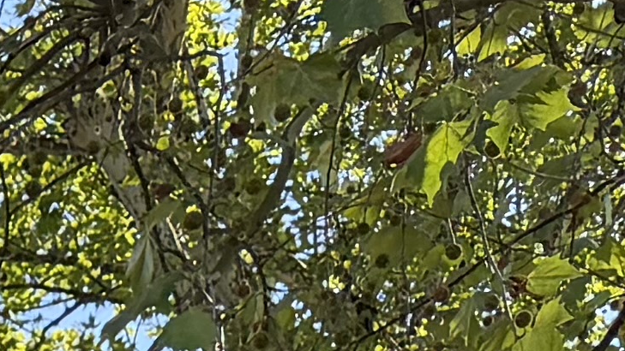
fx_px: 3397
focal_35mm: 205
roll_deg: +1.6
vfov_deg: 4.8
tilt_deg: +12.1
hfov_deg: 9.3
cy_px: 1783
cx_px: -941
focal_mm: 6.76
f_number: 1.78
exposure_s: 1/1727
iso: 100
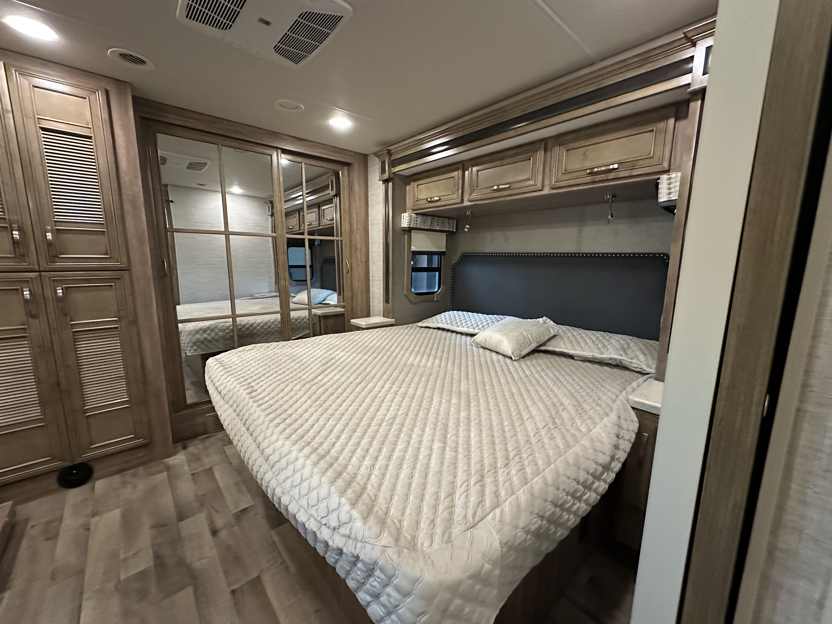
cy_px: 312
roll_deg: -0.3
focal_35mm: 14
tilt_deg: -7.0
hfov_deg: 102.1
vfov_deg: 85.7
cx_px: 416
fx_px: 336
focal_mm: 2.22
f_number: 2.2
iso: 1000
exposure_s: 1/60
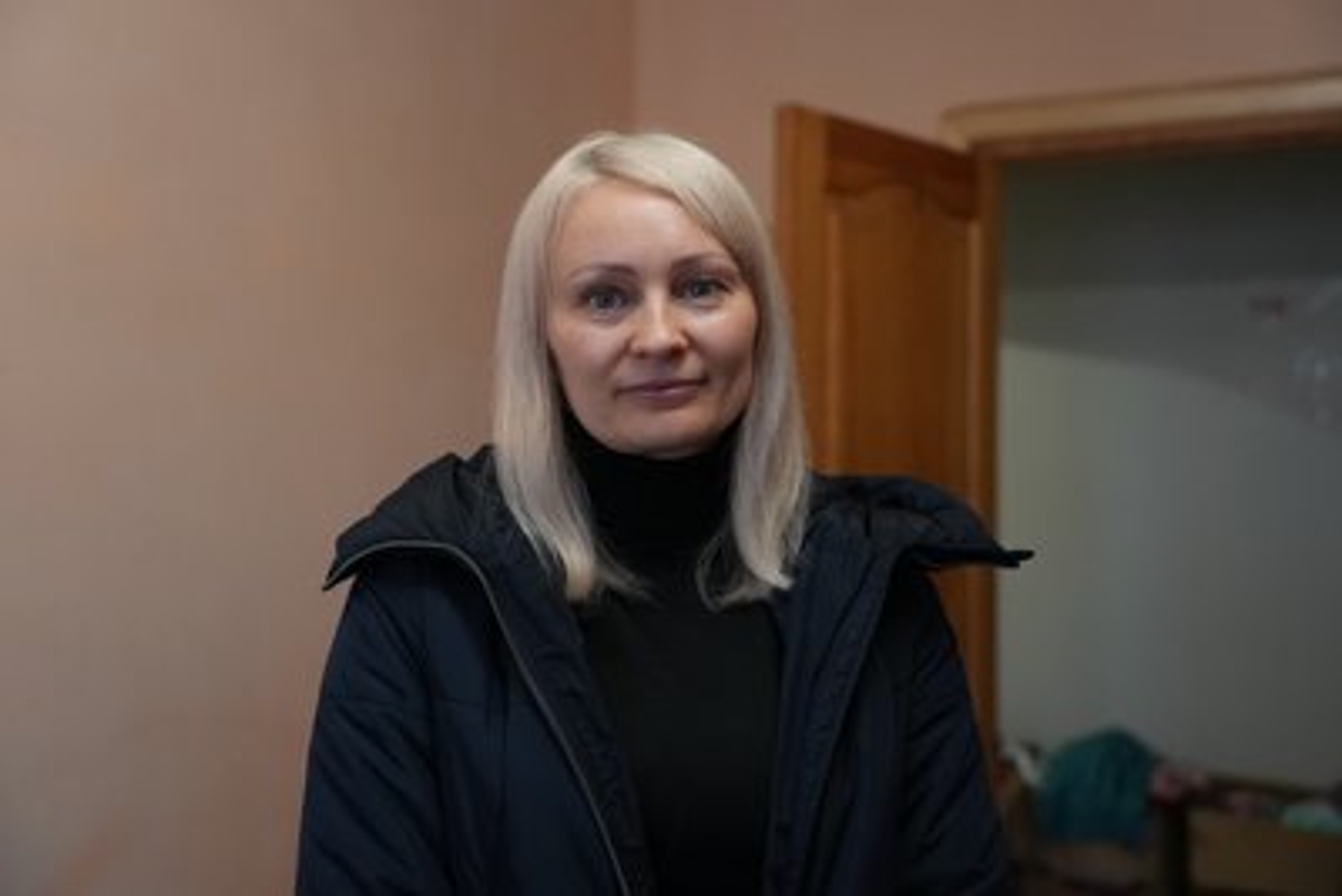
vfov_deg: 35.1
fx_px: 1417
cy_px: 448
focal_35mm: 38
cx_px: 671
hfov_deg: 50.7
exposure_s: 1/400
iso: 8000
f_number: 2.8
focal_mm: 38
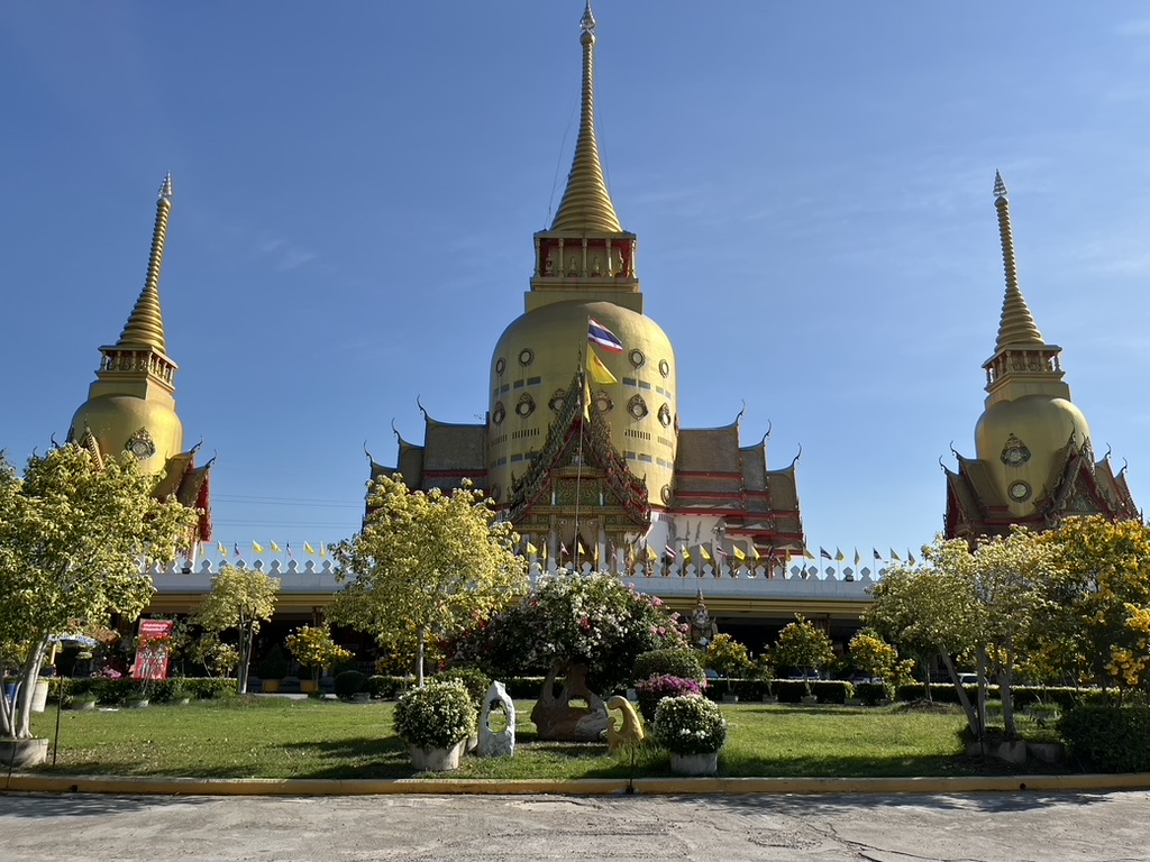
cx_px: 575
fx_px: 864
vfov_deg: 53.1
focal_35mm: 26
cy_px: 431
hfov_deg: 67.3
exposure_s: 1/5076
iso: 50
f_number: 1.6
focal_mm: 5.1
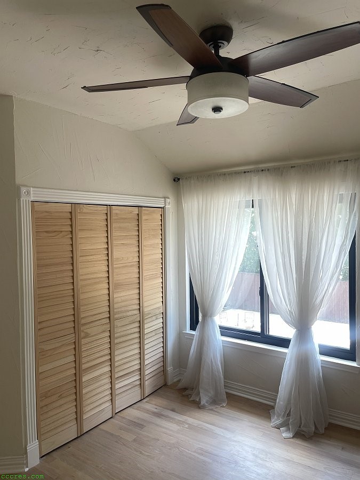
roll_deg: +1.0
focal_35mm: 25
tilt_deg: -1.7
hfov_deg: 54.9
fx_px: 347
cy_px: 240
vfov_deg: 69.4
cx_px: 180
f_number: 1.6
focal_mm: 5.1
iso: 64
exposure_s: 1/121
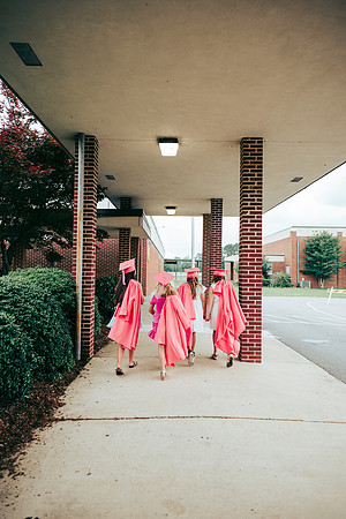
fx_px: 346
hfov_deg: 53.1
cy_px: 260
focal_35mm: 24
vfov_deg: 73.7
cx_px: 173
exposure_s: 1/250
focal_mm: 24
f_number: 2.8
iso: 400
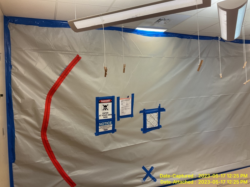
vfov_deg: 48.2
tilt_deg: +0.0
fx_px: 209
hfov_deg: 61.7
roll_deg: +3.3
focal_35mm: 29
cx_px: 125
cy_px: 94
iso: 50
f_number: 1.8
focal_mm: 3
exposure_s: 1/60
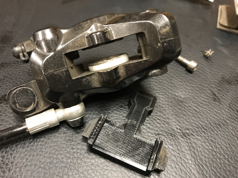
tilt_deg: -52.2
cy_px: 89
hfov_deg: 63.4
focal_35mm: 28
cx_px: 119
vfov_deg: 49.7
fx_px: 193
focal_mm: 3.99
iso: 100
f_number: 1.8
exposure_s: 1/15
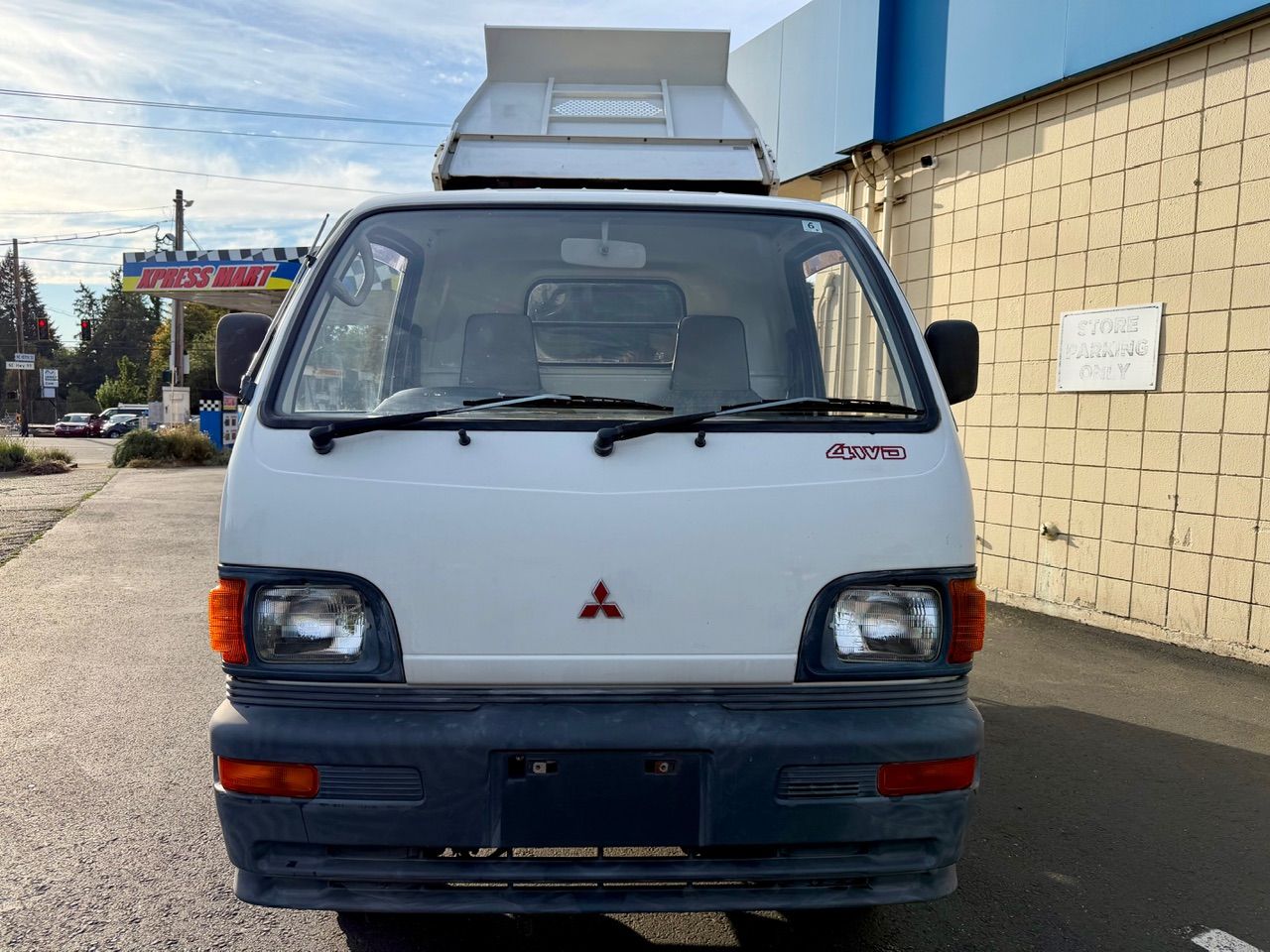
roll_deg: -1.5
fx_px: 881
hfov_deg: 71.6
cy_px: 476
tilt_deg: -5.3
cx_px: 635
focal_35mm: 24
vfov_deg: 56.8
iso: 100
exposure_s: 1/3279
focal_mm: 6.76
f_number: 1.78
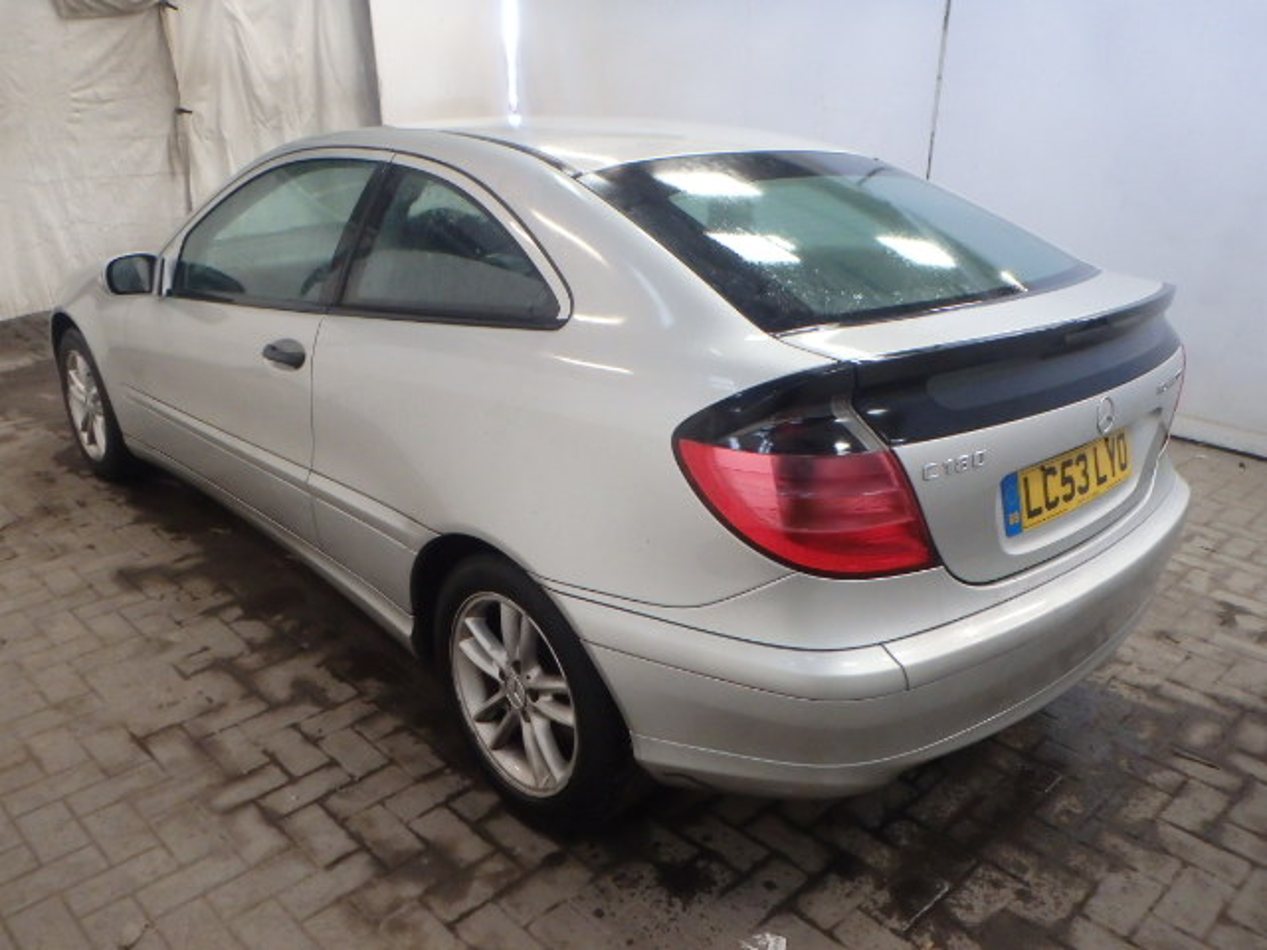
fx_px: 1025
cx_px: 634
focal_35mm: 28
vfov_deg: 49.7
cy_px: 475
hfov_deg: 63.4
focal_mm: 5
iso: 800
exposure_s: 1/50
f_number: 3.9
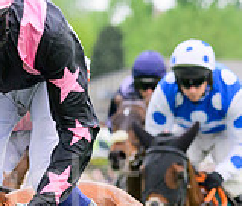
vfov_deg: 2.8
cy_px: 301
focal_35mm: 563
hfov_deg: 3.4
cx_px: 144
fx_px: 4131
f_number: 5.6
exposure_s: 1/1250
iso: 1250
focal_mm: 145
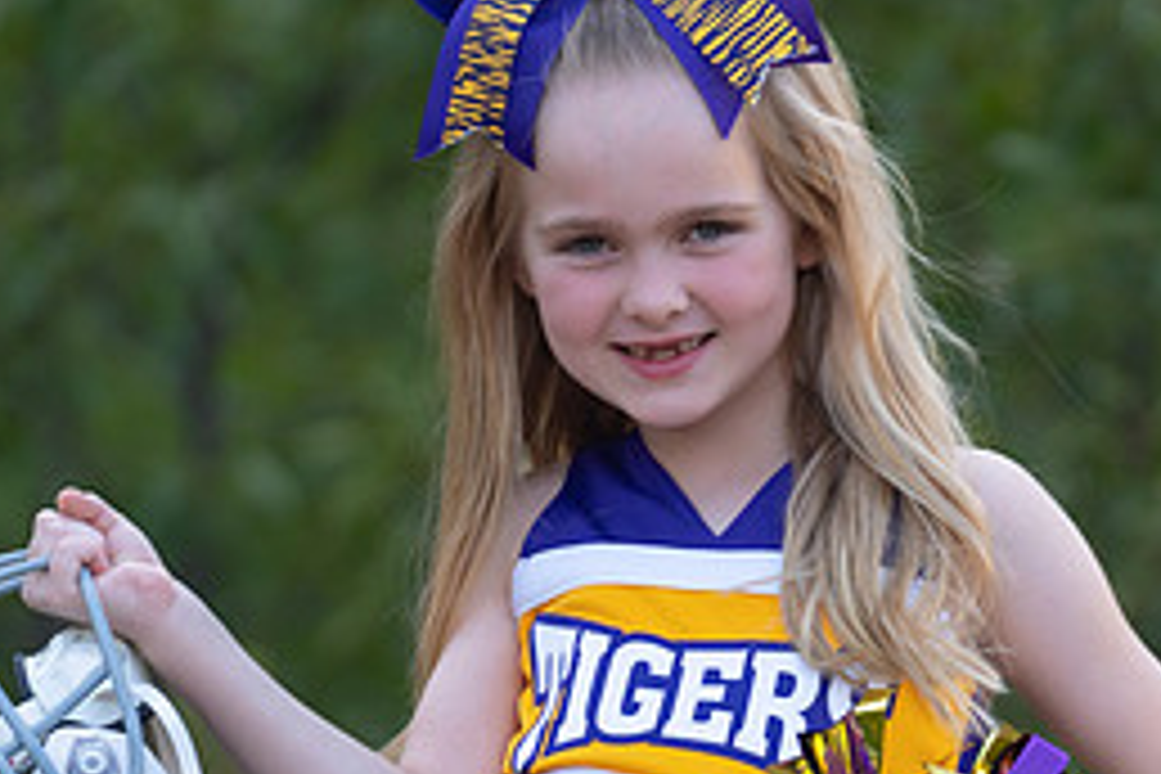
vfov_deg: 4.2
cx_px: 826
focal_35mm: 326
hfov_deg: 6.3
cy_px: 701
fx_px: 10513
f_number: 2.8
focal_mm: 129
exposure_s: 1/320
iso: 250
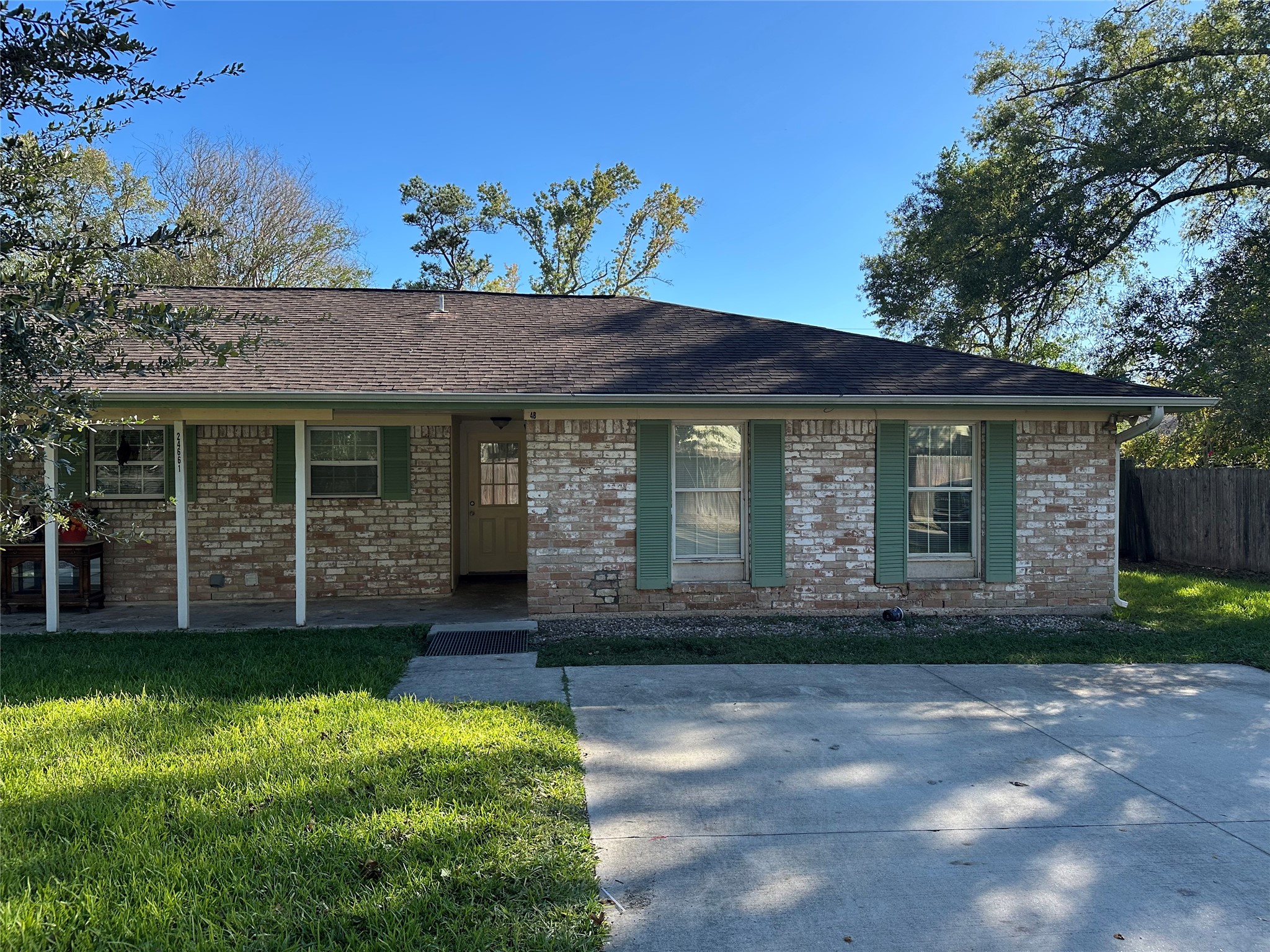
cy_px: 476
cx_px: 635
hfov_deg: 71.6
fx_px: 881
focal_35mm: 24
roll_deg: +0.1
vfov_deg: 56.8
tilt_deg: +0.4
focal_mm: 6.86
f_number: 1.78
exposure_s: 1/1664
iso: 80
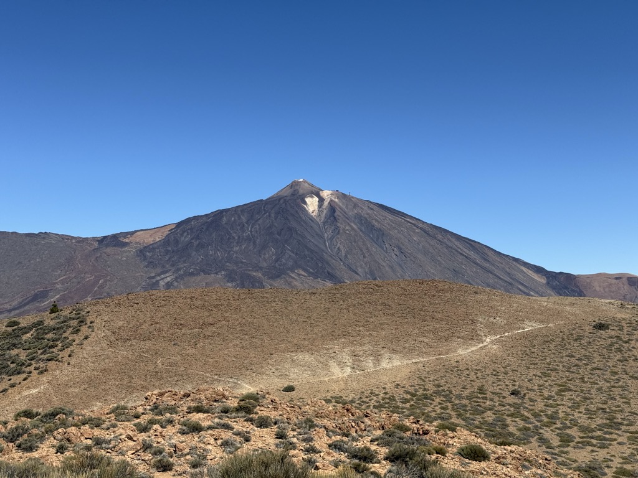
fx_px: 885
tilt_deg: +6.3
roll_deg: +0.8
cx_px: 319
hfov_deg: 39.7
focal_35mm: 48
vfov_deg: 30.3
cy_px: 239
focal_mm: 6.76
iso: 64
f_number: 1.78
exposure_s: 1/6024
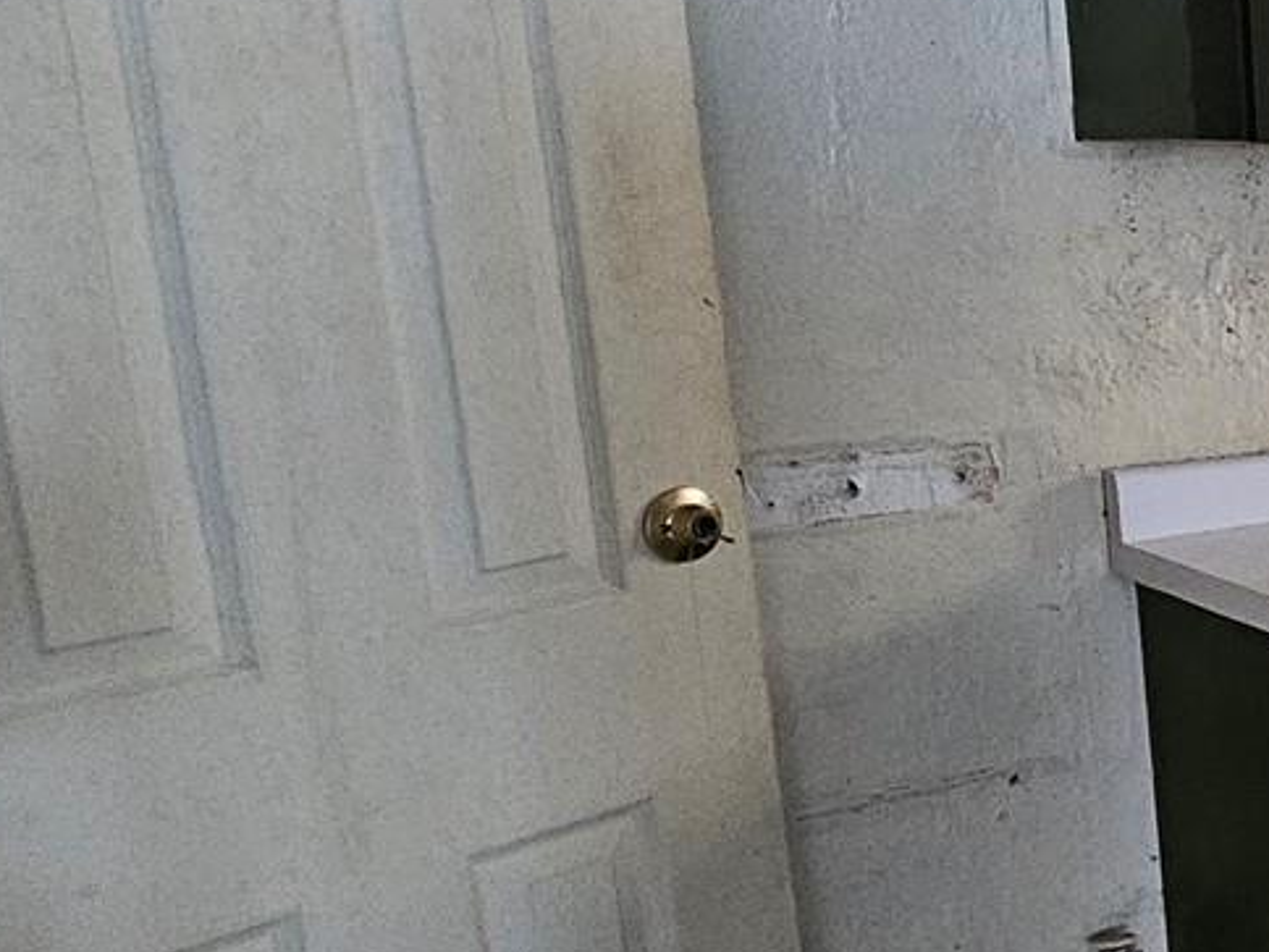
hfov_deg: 25.9
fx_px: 1576
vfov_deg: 33.6
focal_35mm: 43
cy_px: 443
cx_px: 2063
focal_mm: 2.2
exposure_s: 1/24
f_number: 2.2
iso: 1000
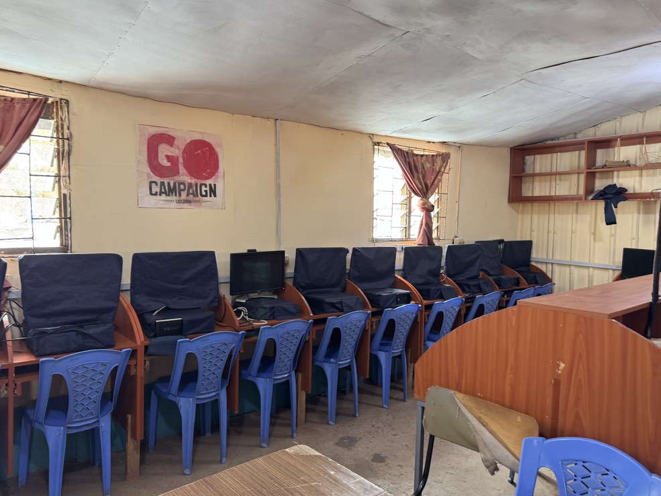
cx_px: 322
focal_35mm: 25
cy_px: 253
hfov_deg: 69.4
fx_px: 477
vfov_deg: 54.9
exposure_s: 1/95
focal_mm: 6.76
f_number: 1.78
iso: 200
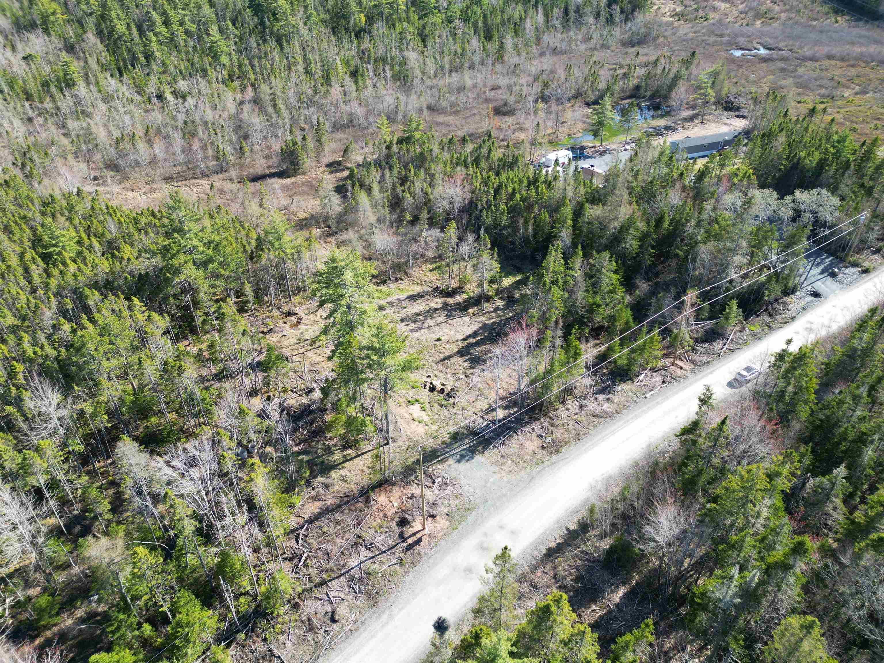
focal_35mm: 24
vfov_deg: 56.8
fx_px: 613
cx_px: 442
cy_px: 332
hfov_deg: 71.6
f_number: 1.7
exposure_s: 1/1000
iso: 150
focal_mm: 6.72
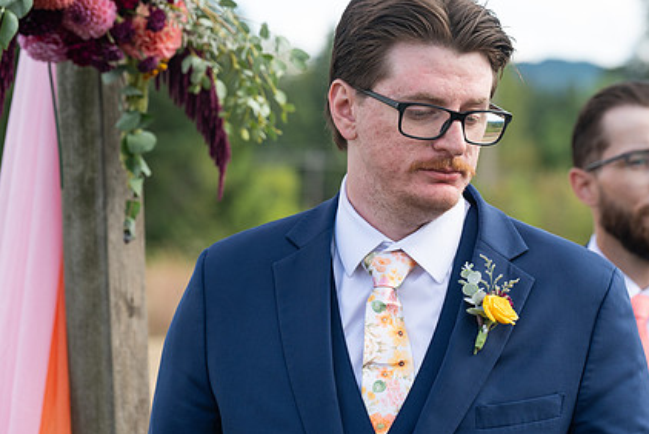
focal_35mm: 147
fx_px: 2652
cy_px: 249
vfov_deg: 9.3
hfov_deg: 13.9
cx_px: 421
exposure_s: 1/640
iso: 400
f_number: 4.5
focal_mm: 107
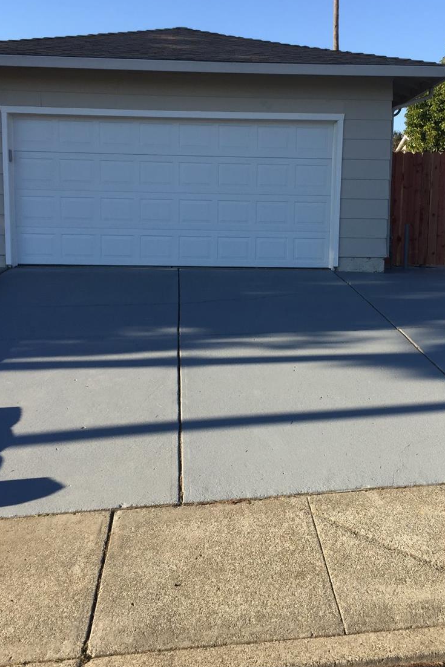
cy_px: 332
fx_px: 760
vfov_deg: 47.4
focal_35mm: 41
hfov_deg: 32.5
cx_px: 268
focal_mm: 4.15
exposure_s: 1/670
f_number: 2.2
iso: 32
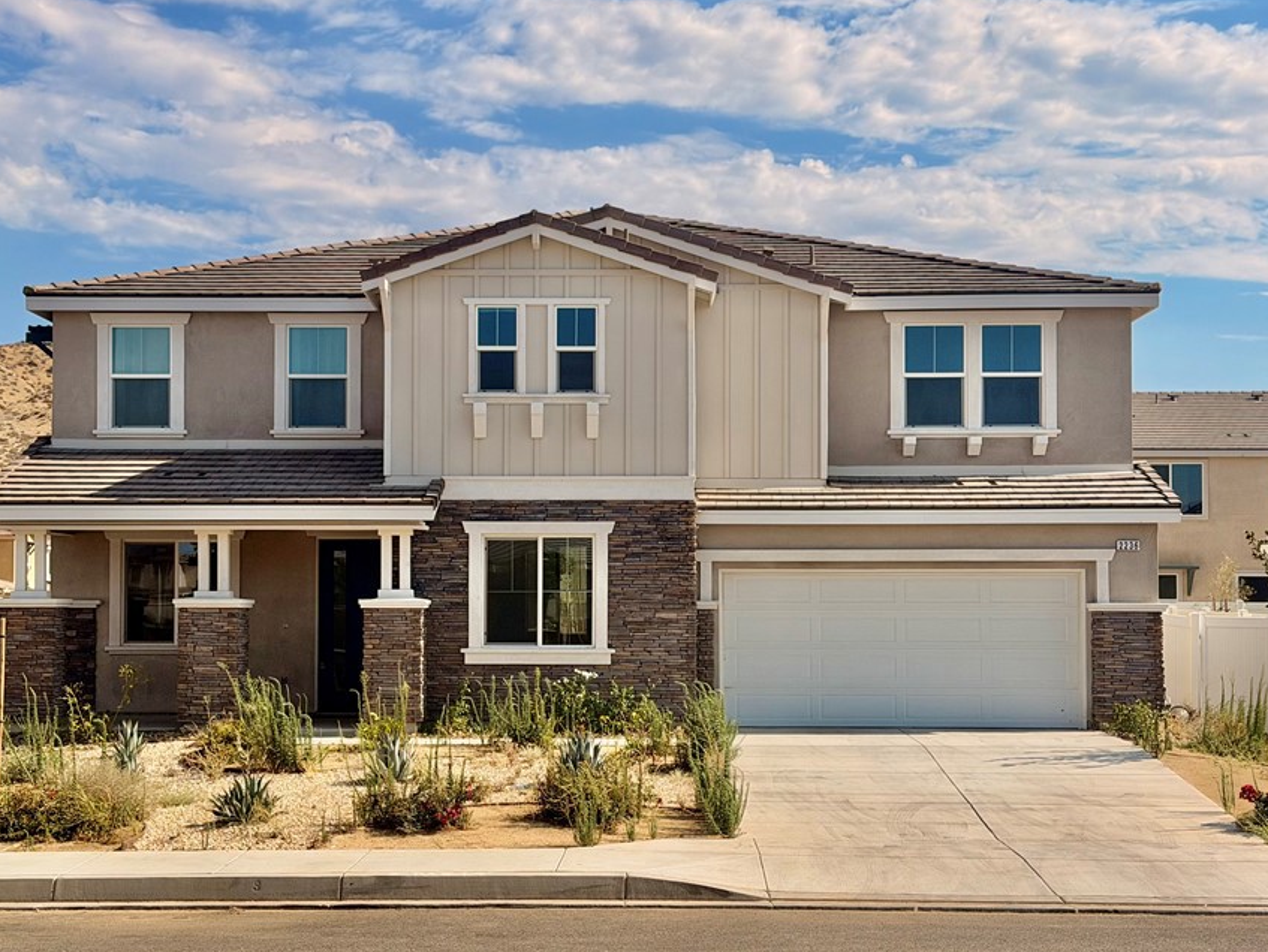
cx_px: 561
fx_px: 2125
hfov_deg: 33.2
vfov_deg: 25.2
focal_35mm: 58
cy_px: 521
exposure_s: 1/7143
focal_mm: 6.76
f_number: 1.78
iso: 64
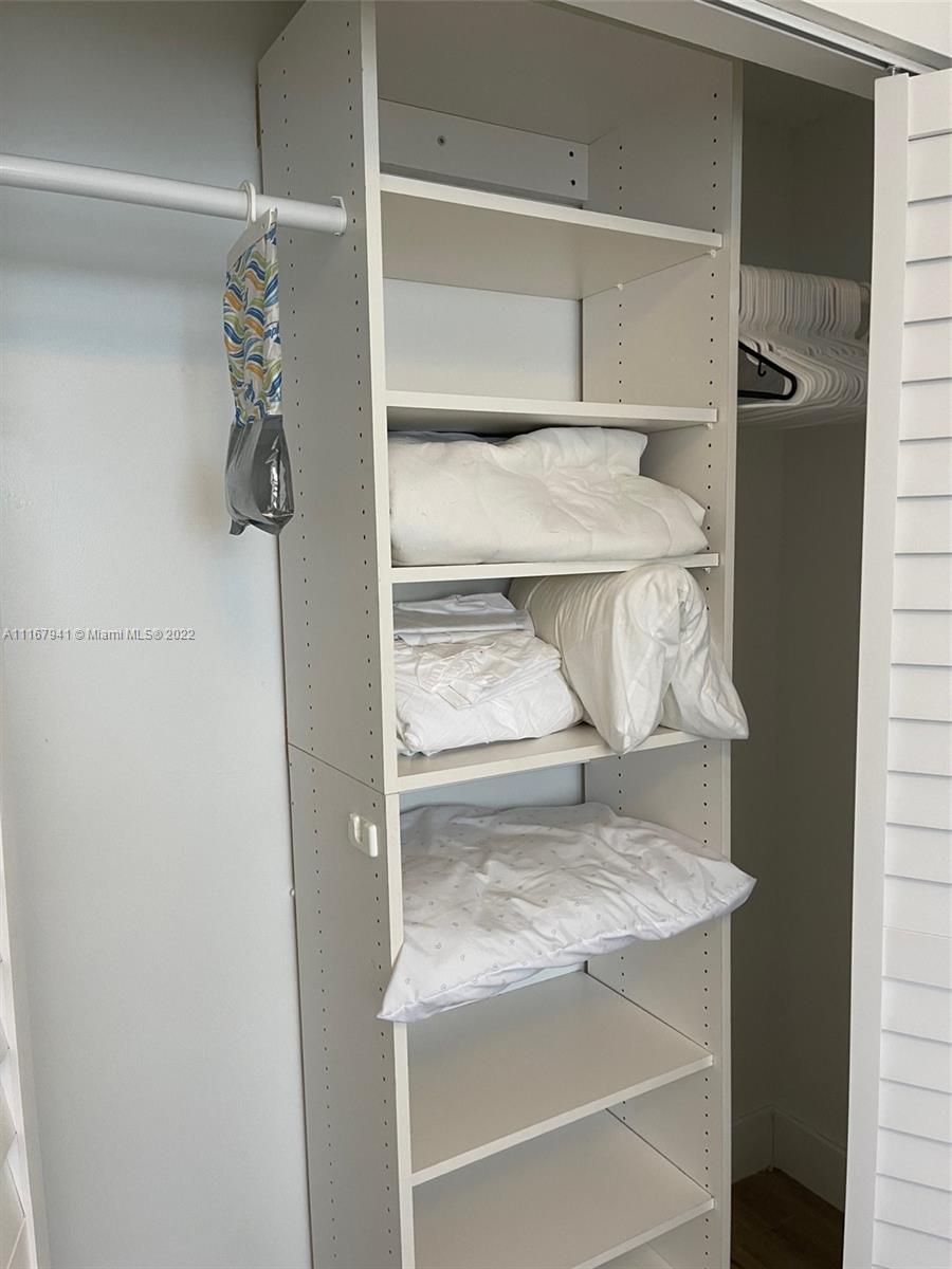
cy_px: 634
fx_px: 953
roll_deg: +2.0
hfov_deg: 53.1
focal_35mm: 26
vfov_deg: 67.3
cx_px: 476
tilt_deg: -5.2
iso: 160
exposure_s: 1/60
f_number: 1.6
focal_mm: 5.1
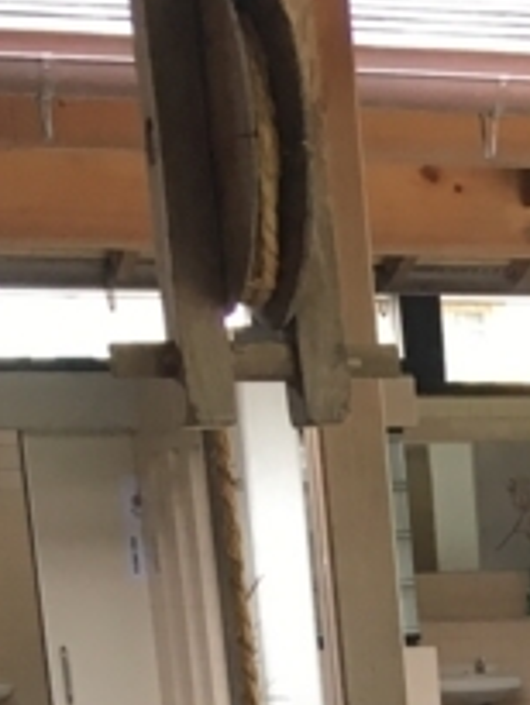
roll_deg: +1.3
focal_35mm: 145
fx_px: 2957
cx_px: 995
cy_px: 1506
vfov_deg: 11.8
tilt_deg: -16.5
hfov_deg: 9.7
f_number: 2.2
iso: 25
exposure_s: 1/30
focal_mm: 4.15
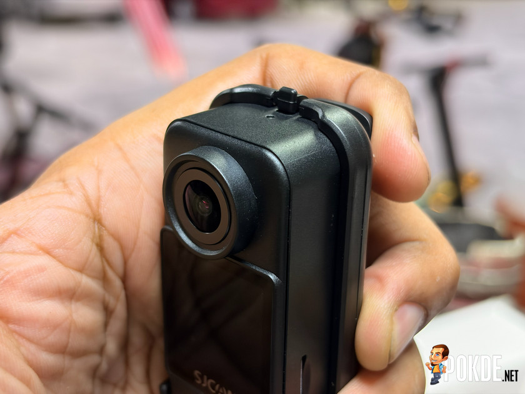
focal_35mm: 52
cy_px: 197
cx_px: 262
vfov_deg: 28.0
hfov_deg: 36.8
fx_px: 789
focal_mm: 5.96
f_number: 1.6
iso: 125
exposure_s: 1/50
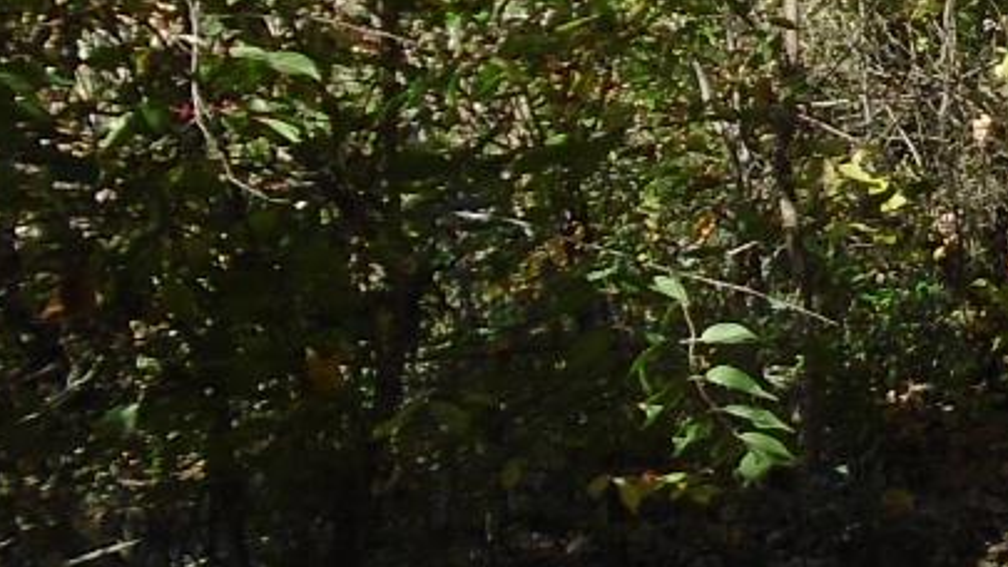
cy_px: -61
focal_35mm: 105
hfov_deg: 16.9
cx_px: 1797
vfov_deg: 11.4
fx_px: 2807
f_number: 3.2
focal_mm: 4.6
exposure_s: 1/500
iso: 100
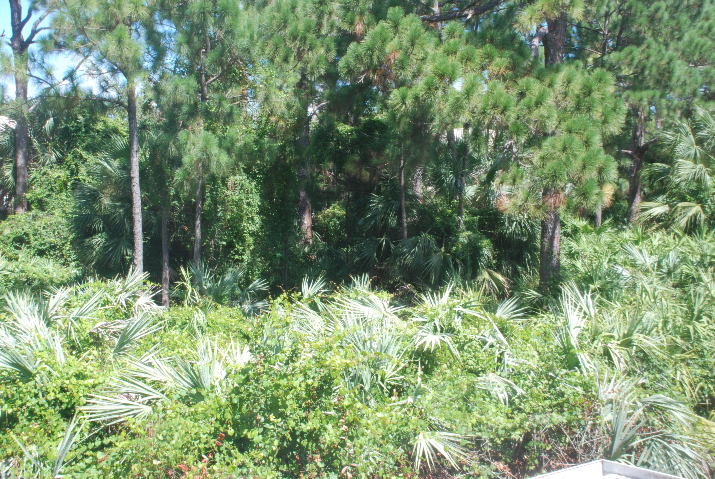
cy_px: 240
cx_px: 358
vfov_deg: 32.0
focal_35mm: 42
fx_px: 835
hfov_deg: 46.3
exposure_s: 1/125
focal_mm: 28
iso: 180
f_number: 5.6
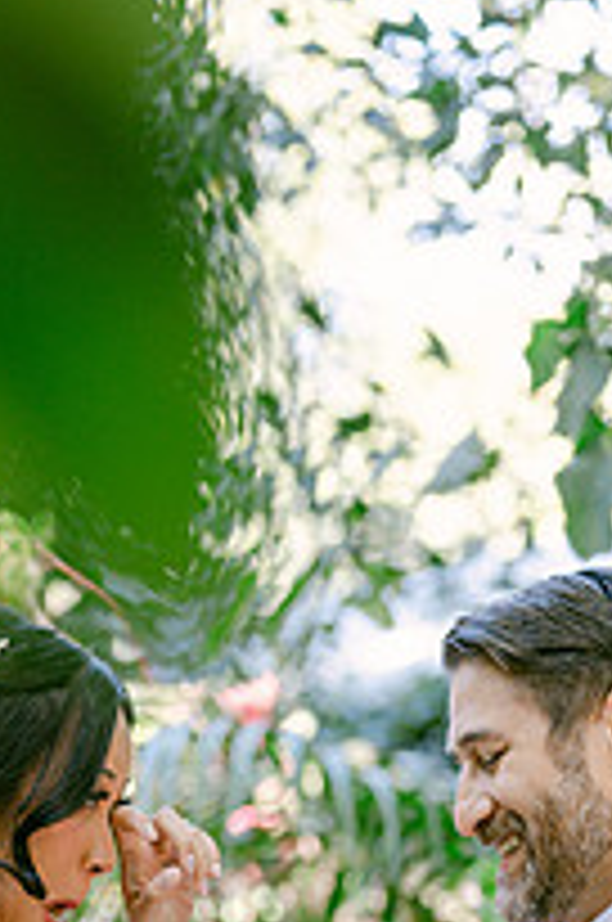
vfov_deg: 18.3
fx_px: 2814
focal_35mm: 110
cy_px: 841
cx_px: 178
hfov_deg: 12.4
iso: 110
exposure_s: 1/125
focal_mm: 50
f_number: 1.8
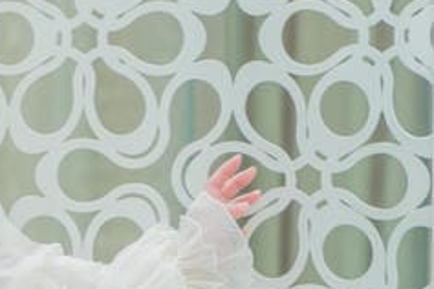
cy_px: 183
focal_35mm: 379
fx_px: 4569
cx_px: -496
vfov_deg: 3.6
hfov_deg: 5.3
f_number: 3.5
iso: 400
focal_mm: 75
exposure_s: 1/200
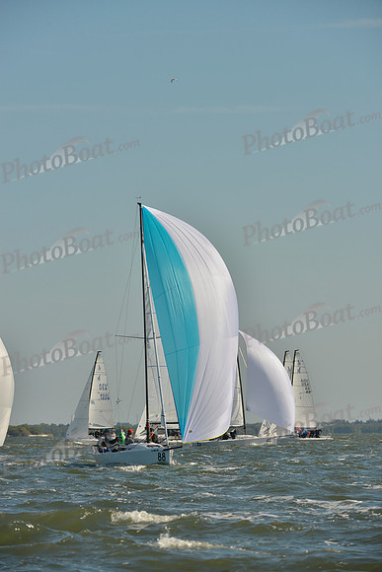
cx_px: 191
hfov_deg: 6.2
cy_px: 286
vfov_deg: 9.4
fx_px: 3499
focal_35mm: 220
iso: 200
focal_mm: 220
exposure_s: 1/1000
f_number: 9
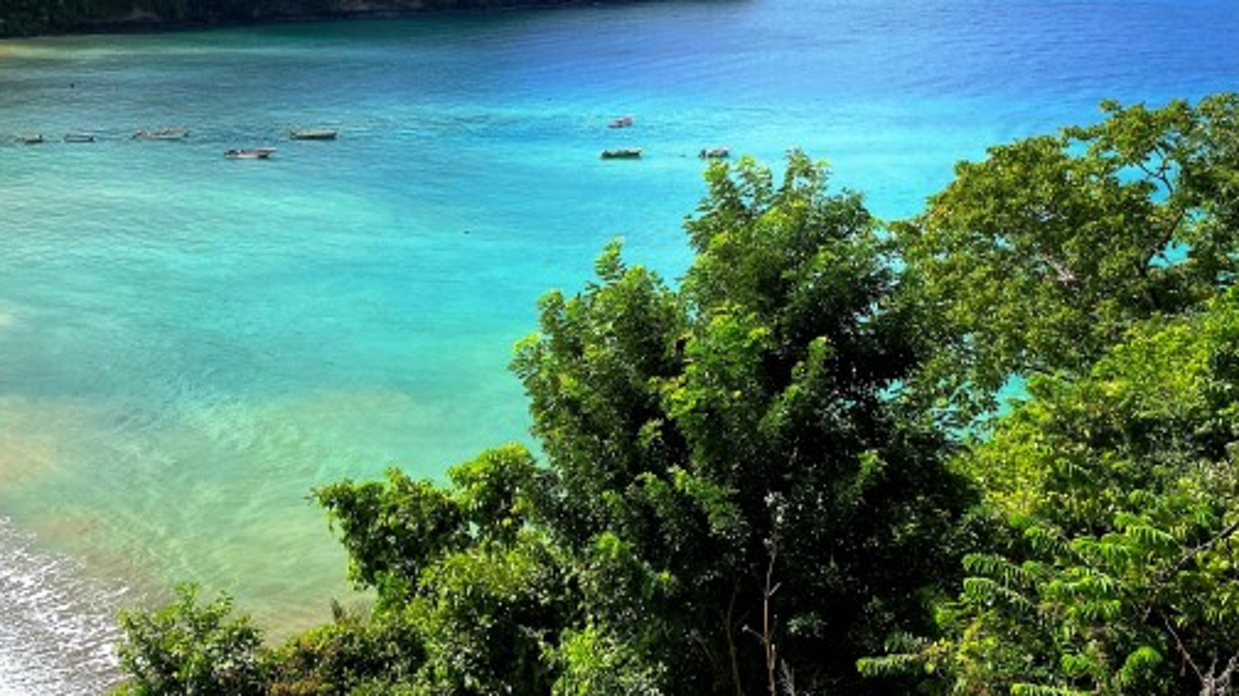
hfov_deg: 44.6
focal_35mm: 45
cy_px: 167
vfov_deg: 26.1
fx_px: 1478
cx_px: 381
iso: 32
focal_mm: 4.25
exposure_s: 1/3215
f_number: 1.8
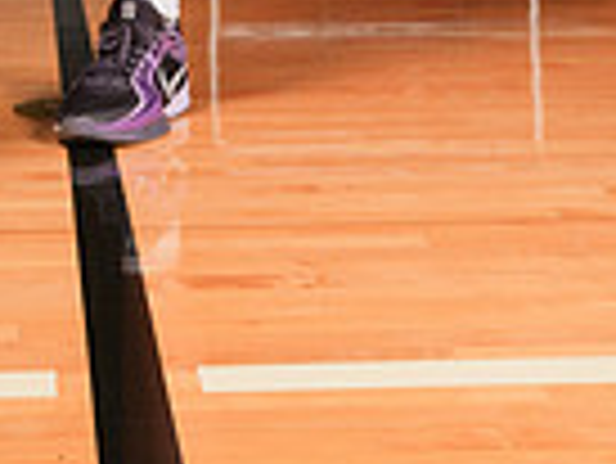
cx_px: 121
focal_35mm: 104
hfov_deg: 18.7
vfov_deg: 12.2
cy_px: -541
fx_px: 1852
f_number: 6.3
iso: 250
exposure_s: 1/200
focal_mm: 33
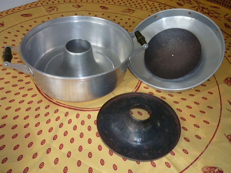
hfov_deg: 55.4
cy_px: 86
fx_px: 220
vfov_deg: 42.9
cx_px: 116
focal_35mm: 33
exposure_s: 1/30
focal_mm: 5.5
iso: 100
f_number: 2.8
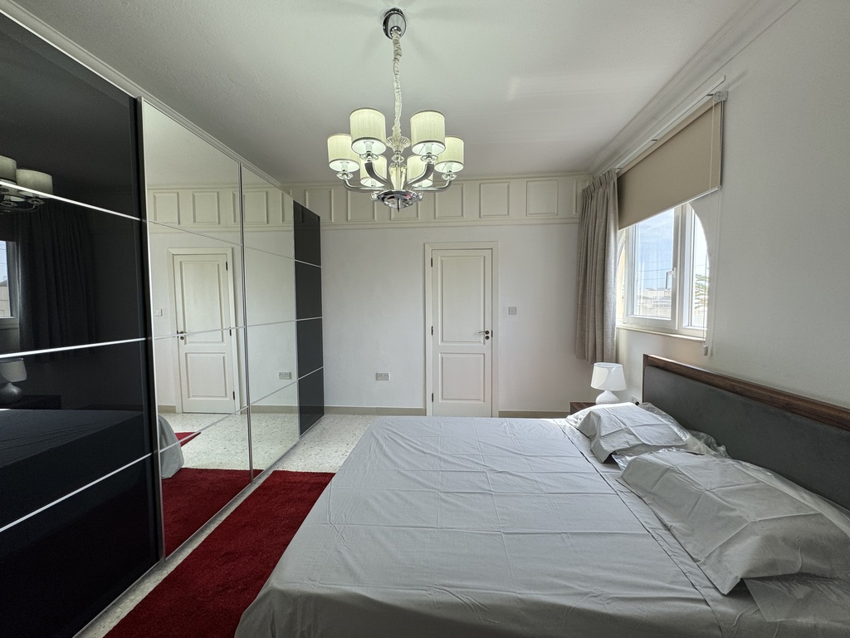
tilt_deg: -2.6
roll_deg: -0.7
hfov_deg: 102.1
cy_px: 319
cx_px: 425
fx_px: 344
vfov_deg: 85.7
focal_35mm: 14
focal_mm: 2.22
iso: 50
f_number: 2.2
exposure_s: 1/99
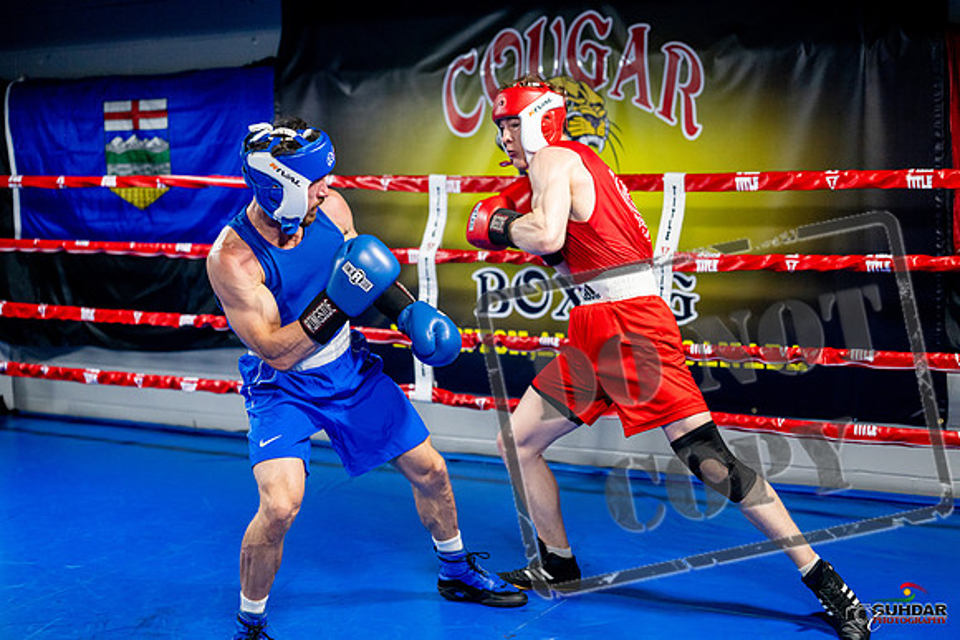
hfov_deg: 35.0
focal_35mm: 57
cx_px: 480
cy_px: 320
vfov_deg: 23.8
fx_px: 1520
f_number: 2
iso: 5000
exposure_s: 1/1000
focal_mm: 57
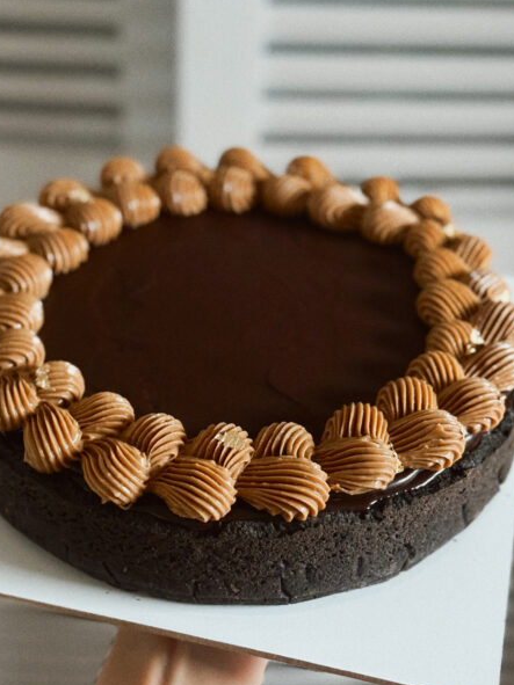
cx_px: 209
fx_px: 1287
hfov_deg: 22.6
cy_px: 366
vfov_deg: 29.8
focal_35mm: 65
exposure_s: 1/60
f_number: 1.78
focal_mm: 6.76
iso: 160
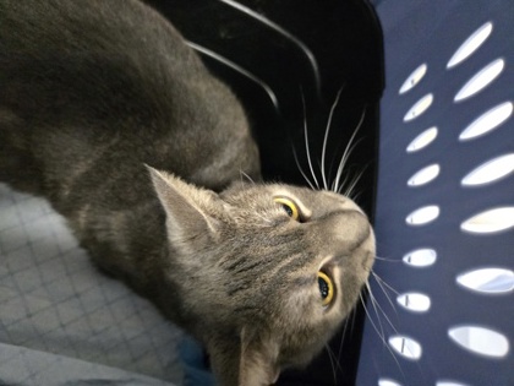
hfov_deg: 73.9
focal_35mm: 23
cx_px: 257
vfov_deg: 58.9
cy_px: 193
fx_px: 342
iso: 1250
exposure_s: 1/60
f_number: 1.8
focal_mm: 5.4
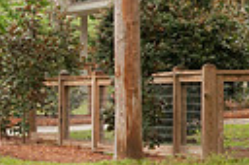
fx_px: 3274
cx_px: -247
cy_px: 246
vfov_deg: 2.9
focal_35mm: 474
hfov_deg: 4.3
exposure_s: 1/320
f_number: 7.1
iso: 800
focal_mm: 70
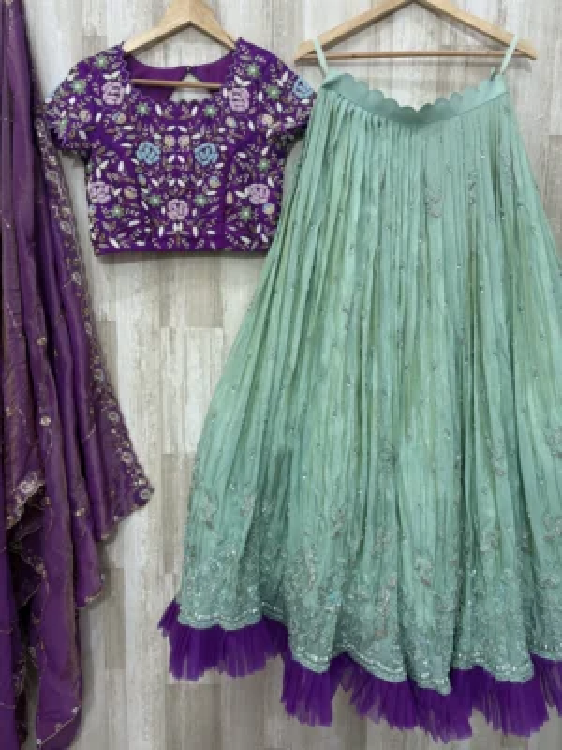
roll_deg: -1.1
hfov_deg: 53.1
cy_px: 375
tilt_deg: -7.0
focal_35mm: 26
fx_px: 563
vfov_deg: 67.3
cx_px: 281
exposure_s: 1/100
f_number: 1.6
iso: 125
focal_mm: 6
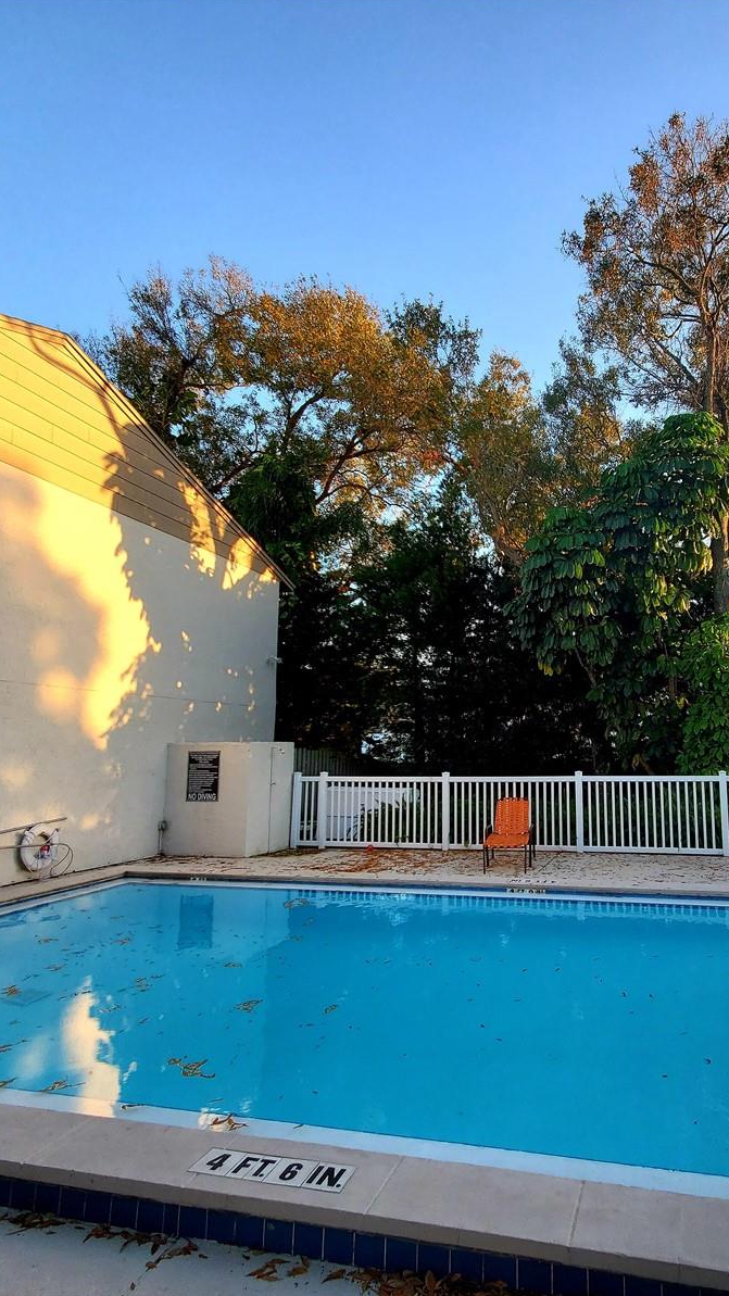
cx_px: 493
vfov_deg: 89.6
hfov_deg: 56.9
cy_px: 646
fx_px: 653
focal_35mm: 19
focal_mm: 1.8
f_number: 2.2
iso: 50
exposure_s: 1/200
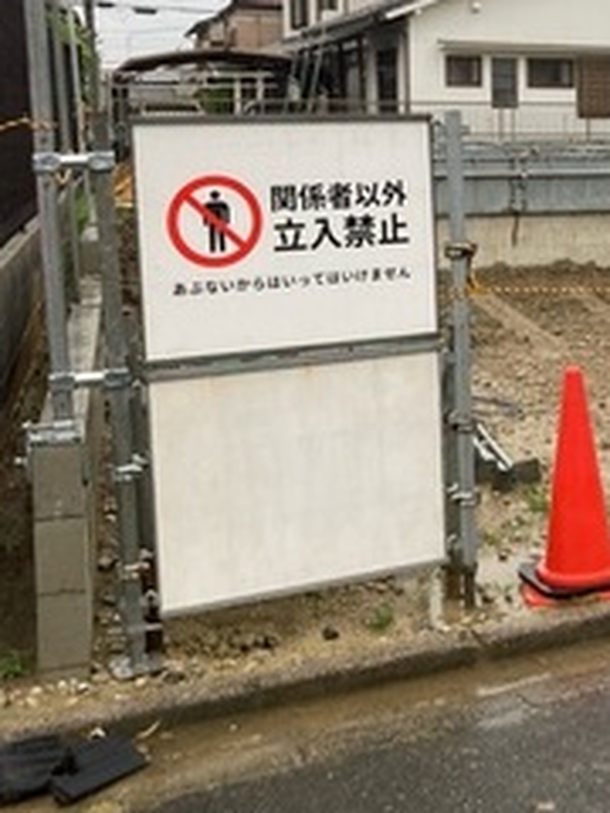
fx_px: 1316
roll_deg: -0.8
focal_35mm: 56
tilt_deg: -3.7
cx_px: 674
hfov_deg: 24.3
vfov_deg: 34.0
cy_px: 254
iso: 32
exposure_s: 1/121
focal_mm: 3.99
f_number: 1.8
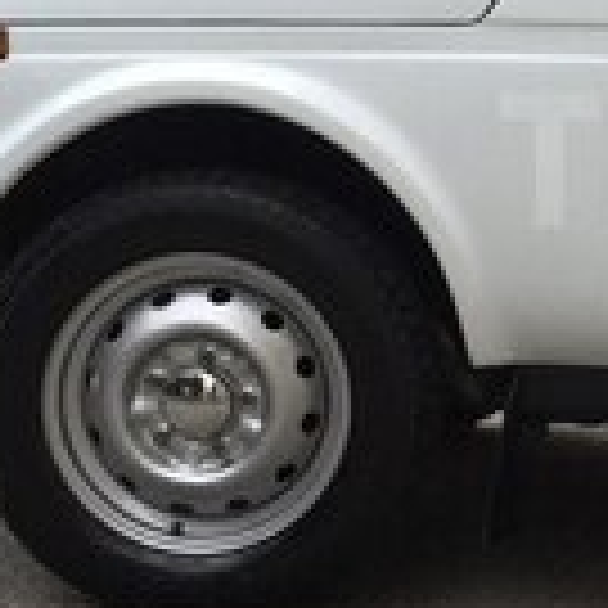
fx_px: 2484
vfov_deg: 13.9
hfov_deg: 13.1
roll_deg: -0.7
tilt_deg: -5.2
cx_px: 959
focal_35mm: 125
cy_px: 160
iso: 32
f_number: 2.2
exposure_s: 1/155
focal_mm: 4.15
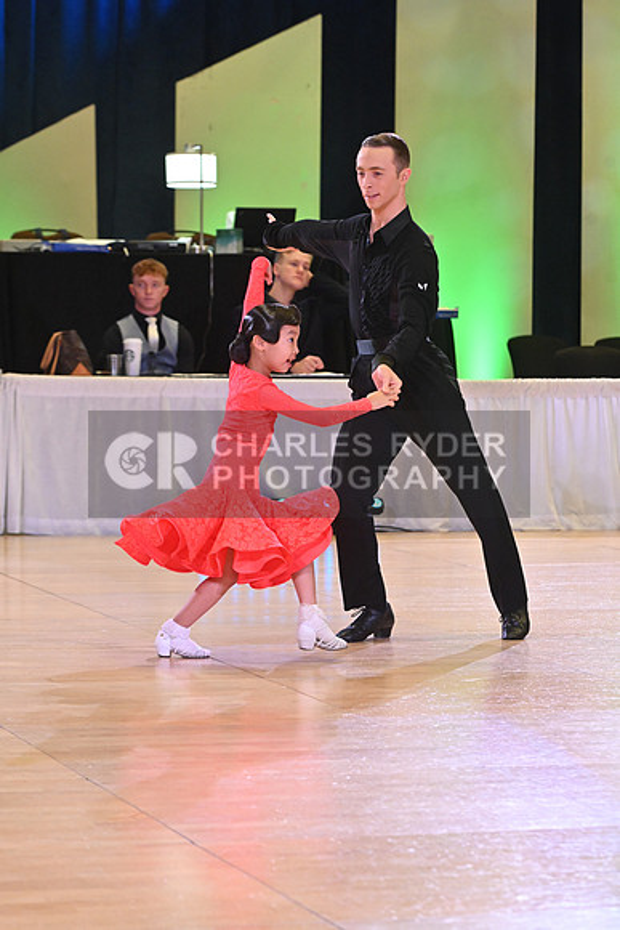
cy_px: 465
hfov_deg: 10.2
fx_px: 3485
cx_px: 310
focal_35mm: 135
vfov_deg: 15.2
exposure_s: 1/400
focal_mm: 135
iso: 4000
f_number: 6.3
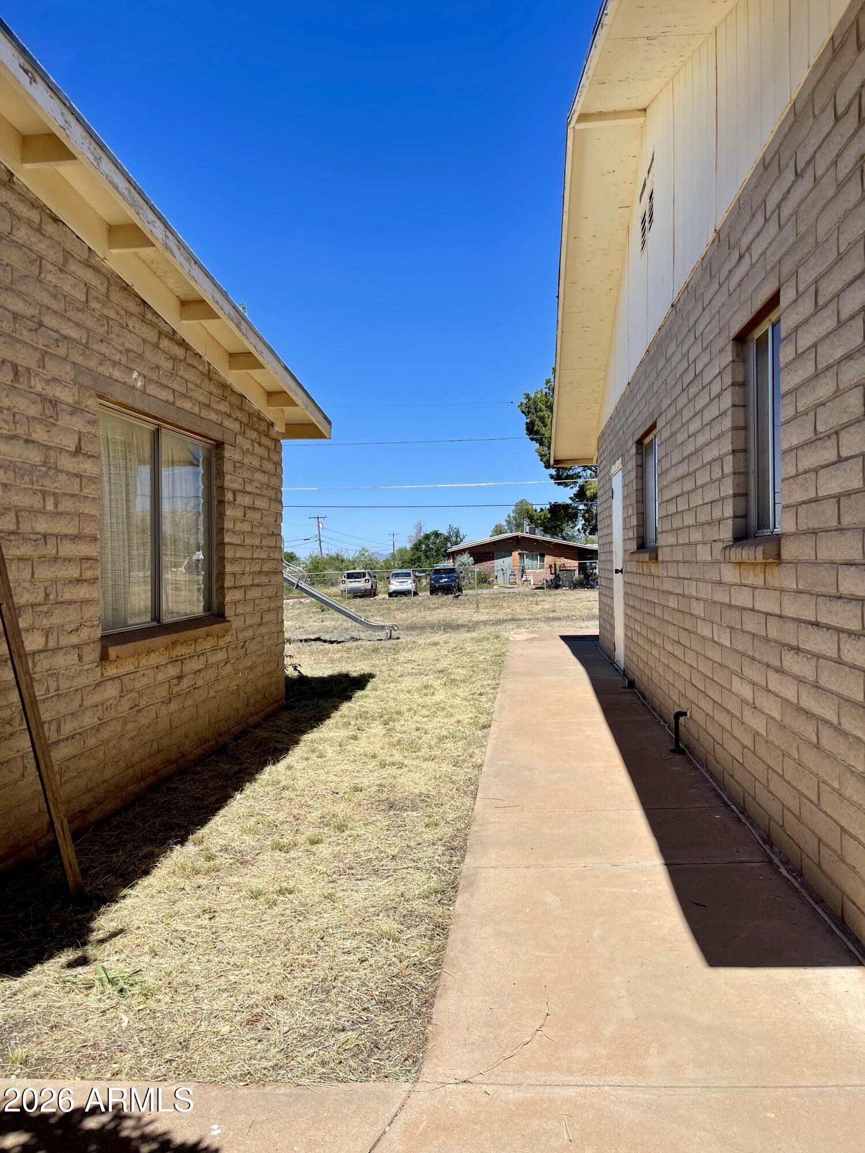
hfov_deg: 54.9
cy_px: 576
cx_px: 432
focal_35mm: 25
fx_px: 833
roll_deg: +0.2
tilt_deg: -2.8
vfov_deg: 69.4
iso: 32
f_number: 1.6
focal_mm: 5.1
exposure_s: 1/4202
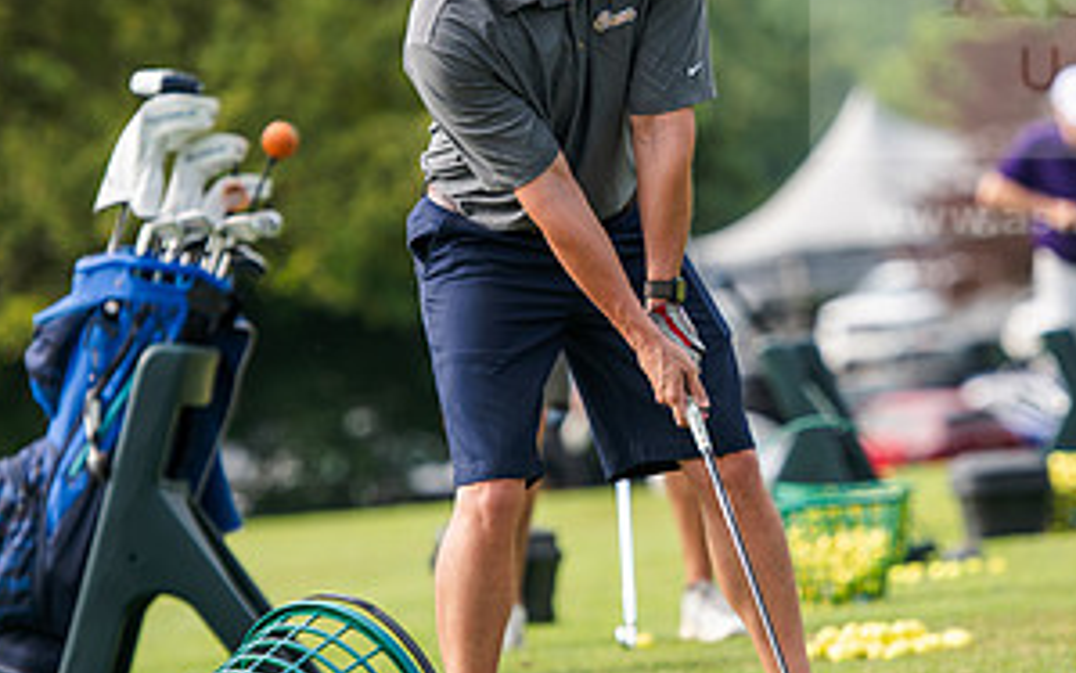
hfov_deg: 7.6
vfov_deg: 4.7
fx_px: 8124
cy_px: 293
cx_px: 702
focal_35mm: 277
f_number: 3.2
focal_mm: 140
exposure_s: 1/640
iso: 80
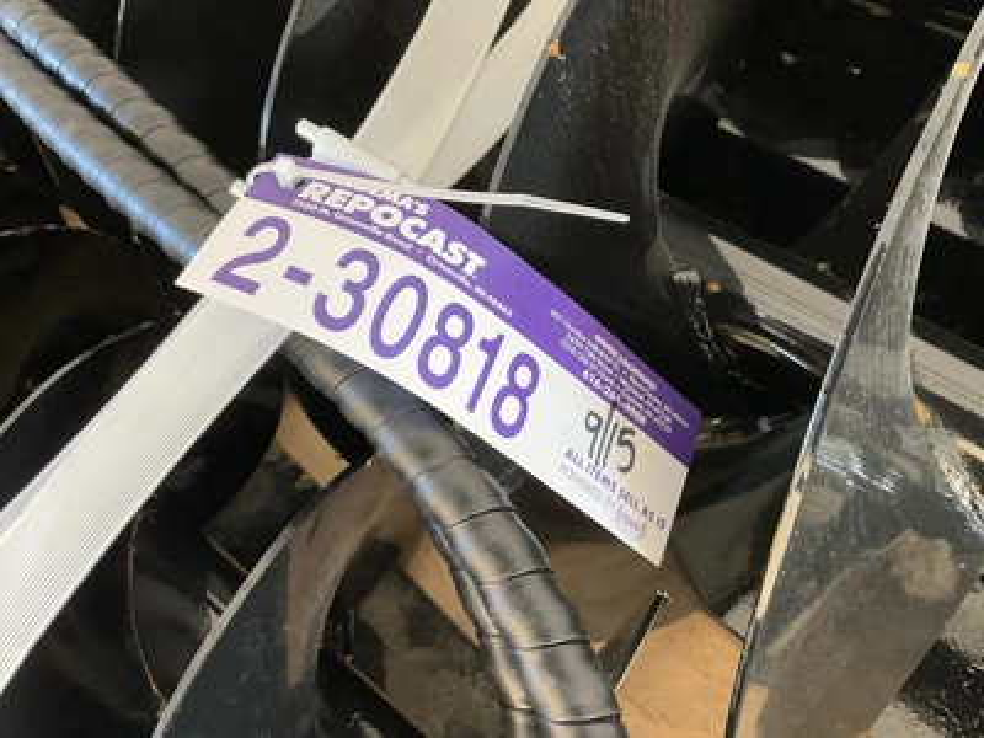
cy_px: 369
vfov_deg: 48.2
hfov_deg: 61.7
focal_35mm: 29
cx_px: 492
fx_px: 824
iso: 80
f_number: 1.8
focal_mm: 3
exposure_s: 1/60
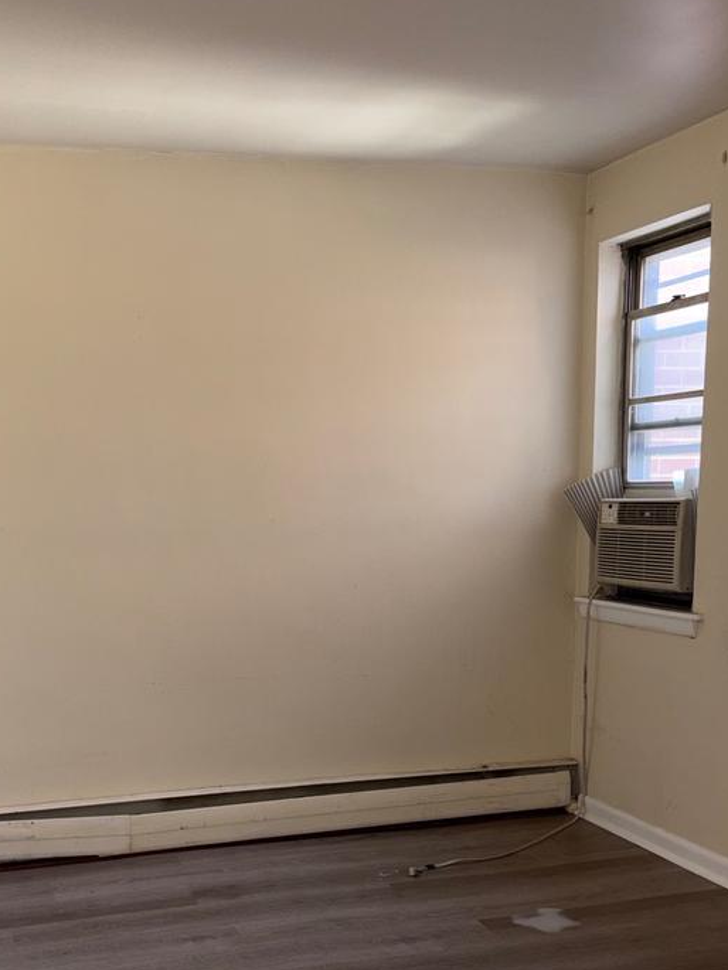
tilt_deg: -6.8
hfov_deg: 34.7
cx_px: 220
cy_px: 654
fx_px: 1149
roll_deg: +0.7
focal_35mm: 41
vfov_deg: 45.0
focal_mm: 5.96
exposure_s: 1/15
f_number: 1.6
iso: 64
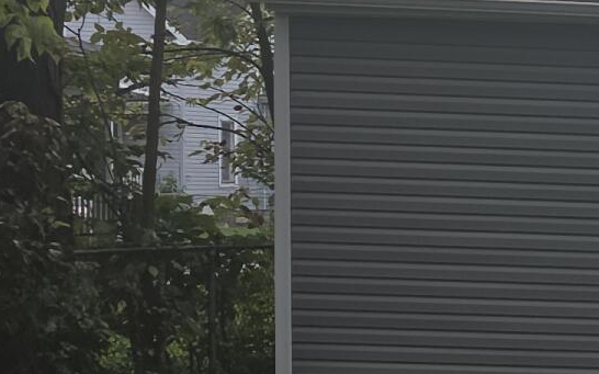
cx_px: 1421
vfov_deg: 9.7
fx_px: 2187
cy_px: 311
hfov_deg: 12.4
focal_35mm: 134
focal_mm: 6.3
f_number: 1.7
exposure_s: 1/155
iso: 12
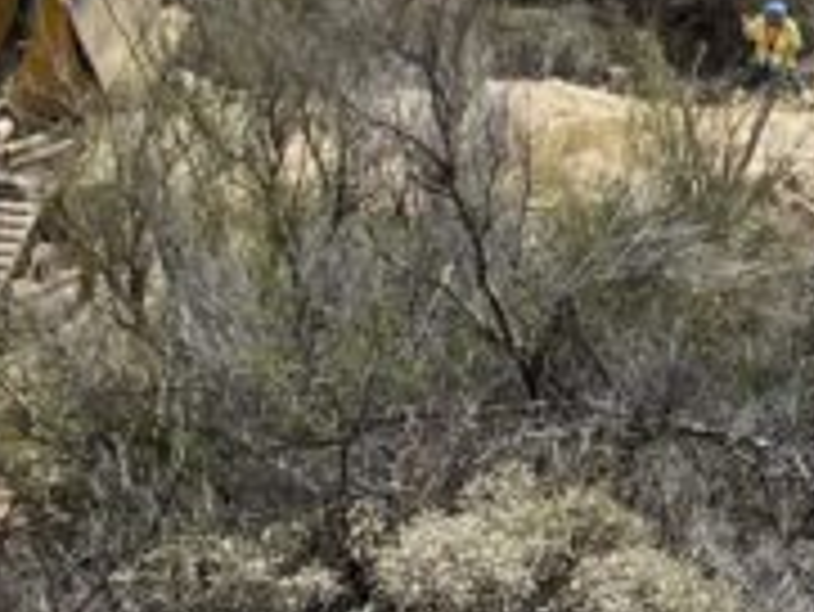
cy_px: -144
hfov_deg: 12.0
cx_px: 1601
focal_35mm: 147
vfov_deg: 9.9
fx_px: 3459
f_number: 1.6
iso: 32
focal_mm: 4.2
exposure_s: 1/5291
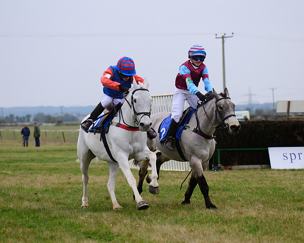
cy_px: 117
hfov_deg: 12.8
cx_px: 144
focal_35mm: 150
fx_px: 1353
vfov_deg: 10.3
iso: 1250
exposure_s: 1/1000
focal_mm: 120
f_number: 5
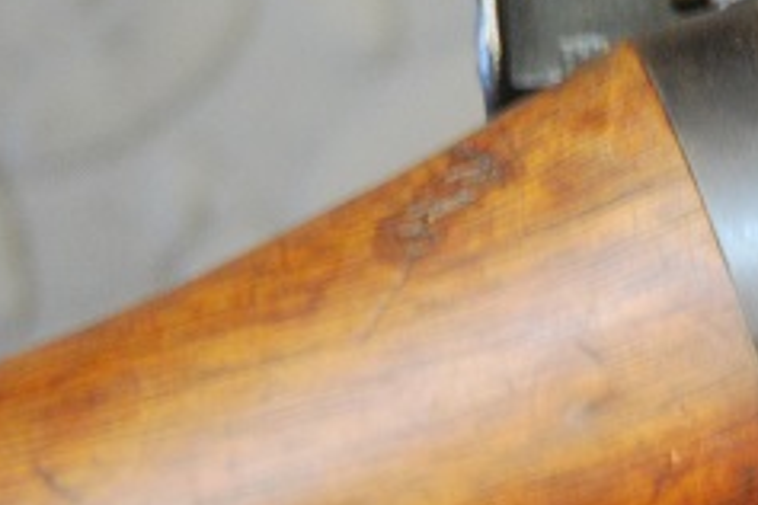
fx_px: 5206
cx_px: 825
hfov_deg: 8.3
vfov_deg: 5.6
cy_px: 340
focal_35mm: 247
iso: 1600
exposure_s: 1/30
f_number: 4.5
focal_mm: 65
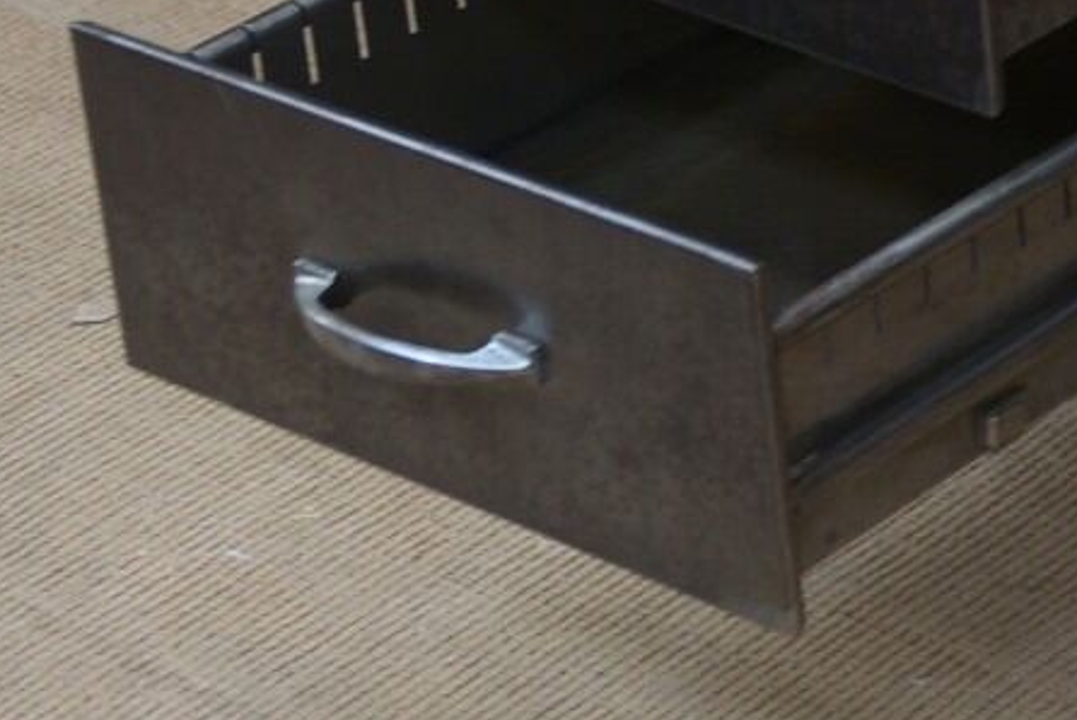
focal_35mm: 174
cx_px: 2123
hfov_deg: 10.8
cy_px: -581
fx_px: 5209
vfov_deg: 7.7
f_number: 3.5
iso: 250
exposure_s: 1/50
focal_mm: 34
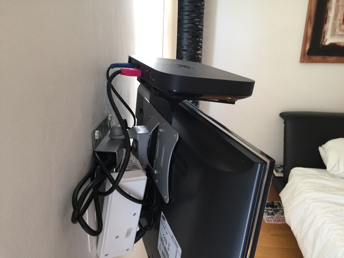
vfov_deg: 48.2
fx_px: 288
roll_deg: -1.3
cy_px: 129
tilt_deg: -18.8
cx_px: 172
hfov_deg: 61.7
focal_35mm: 29
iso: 32
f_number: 2.2
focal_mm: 4.15
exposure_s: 1/33
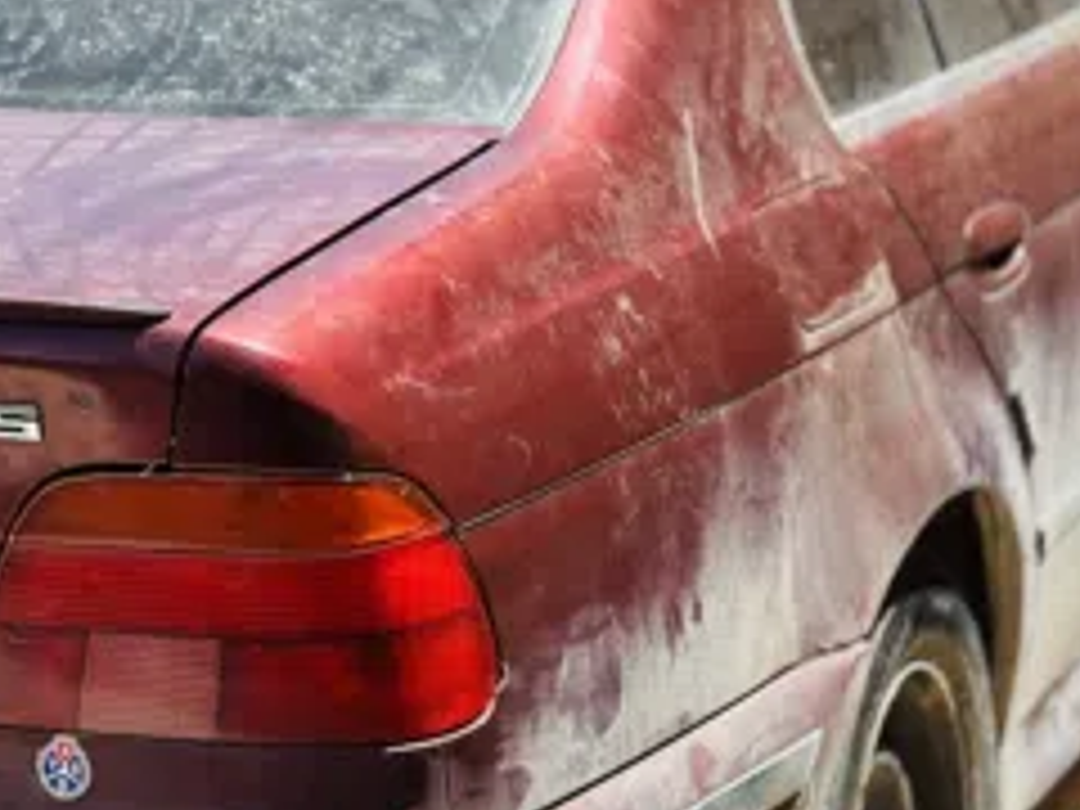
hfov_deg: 15.2
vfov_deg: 11.6
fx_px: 3994
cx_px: 81
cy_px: 261
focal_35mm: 128
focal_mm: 6.86
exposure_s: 1/3257
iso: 80
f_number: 1.78
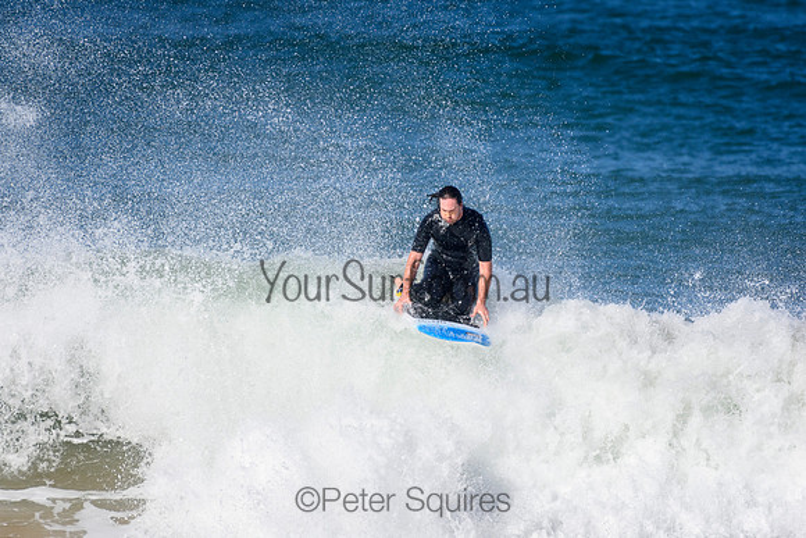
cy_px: 269
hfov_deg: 2.7
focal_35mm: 750
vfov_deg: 1.8
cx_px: 403
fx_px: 16797
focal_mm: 500
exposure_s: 1/4000
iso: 450
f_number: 5.6
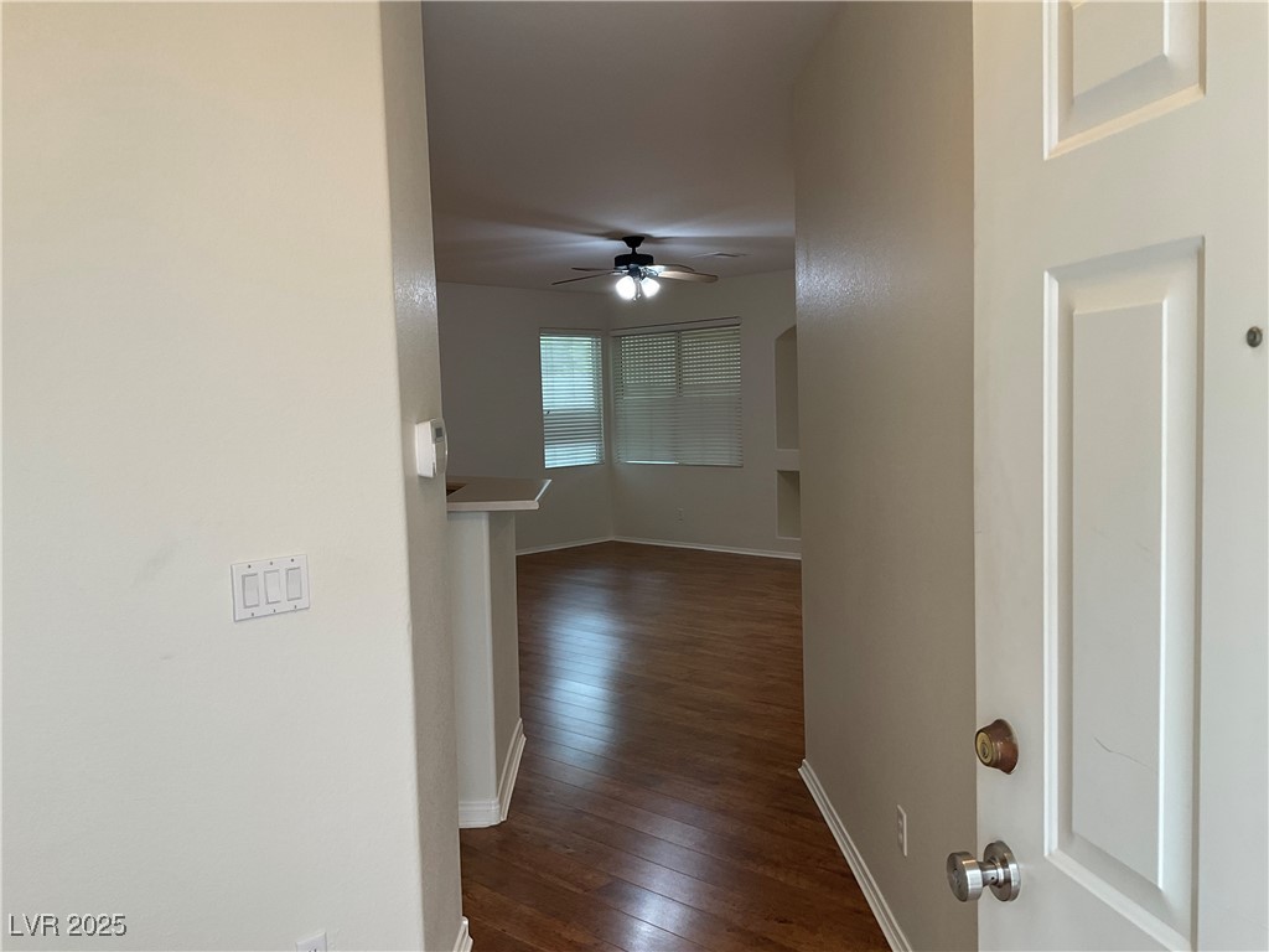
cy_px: 476
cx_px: 634
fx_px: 1063
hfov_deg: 61.7
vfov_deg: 48.2
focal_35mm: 29
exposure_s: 1/60
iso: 50
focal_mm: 3
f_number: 1.8
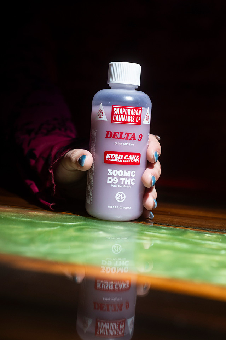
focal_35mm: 50
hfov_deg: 27.0
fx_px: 471
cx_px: 113
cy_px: 170
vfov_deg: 39.6
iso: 1000
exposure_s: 1/60
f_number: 4
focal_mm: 50
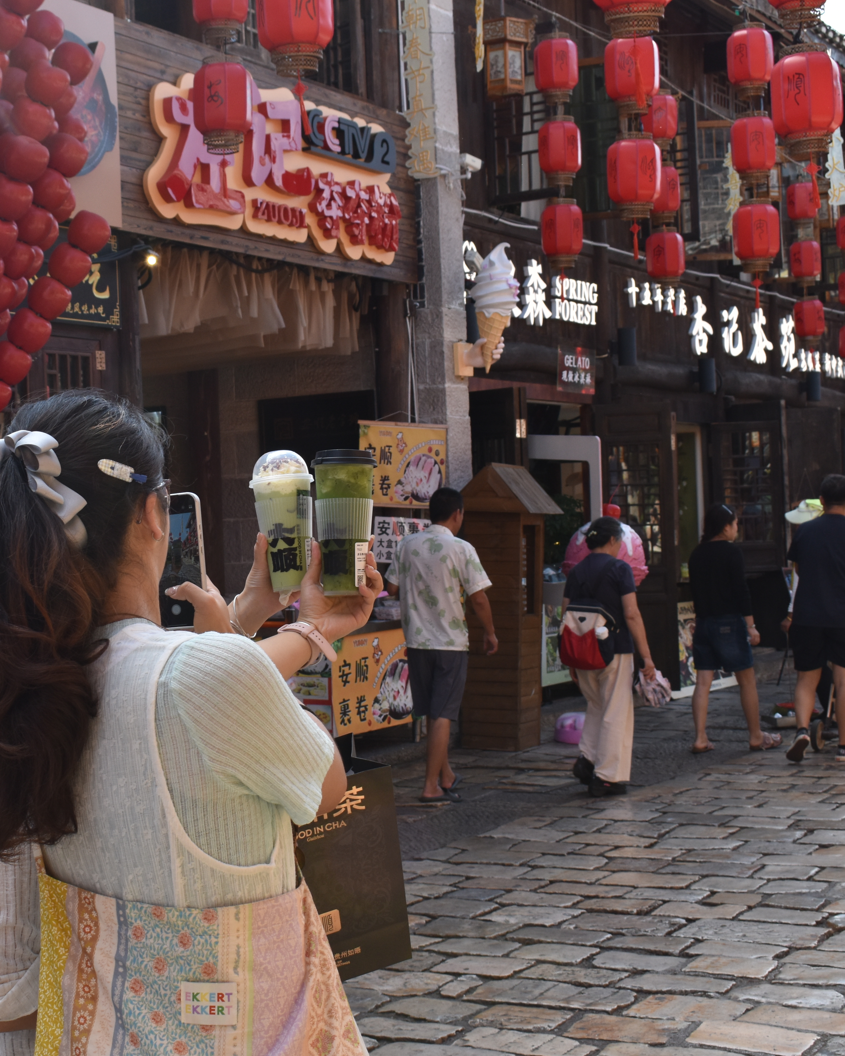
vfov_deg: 30.6
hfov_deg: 24.4
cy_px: 525
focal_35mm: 62
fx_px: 1929
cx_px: 211
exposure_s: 1/250
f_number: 8
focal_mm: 29
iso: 360
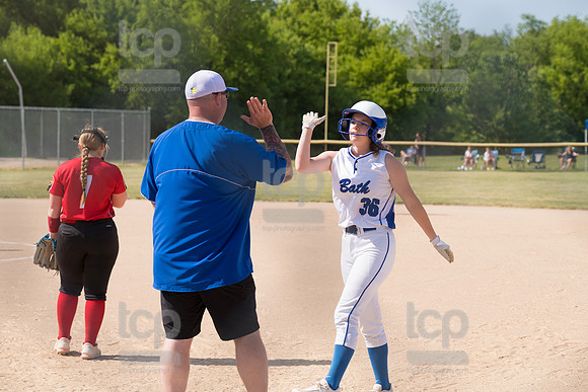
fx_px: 1715
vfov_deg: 13.0
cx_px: 294
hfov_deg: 19.5
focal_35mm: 105
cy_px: 196
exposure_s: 1/1600
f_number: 5.6
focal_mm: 105
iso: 400
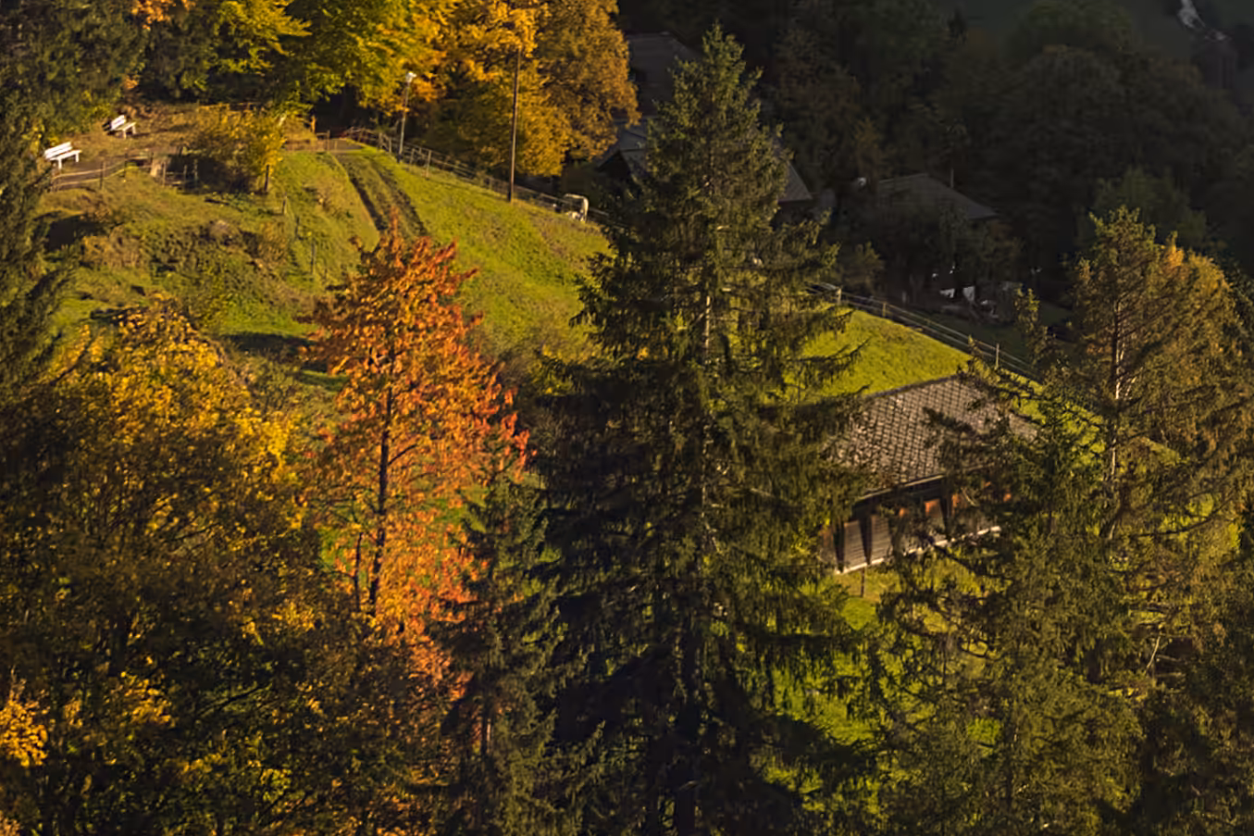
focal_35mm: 186
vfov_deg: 7.1
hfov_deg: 10.7
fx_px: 6478
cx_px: 1849
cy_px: -934
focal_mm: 28
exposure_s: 1/15
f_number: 10
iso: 100
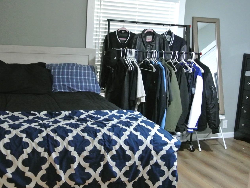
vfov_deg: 32.9
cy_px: 100
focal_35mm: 44
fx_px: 318
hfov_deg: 42.9
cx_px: 120
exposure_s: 1/25
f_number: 4
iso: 3200
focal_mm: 13.6
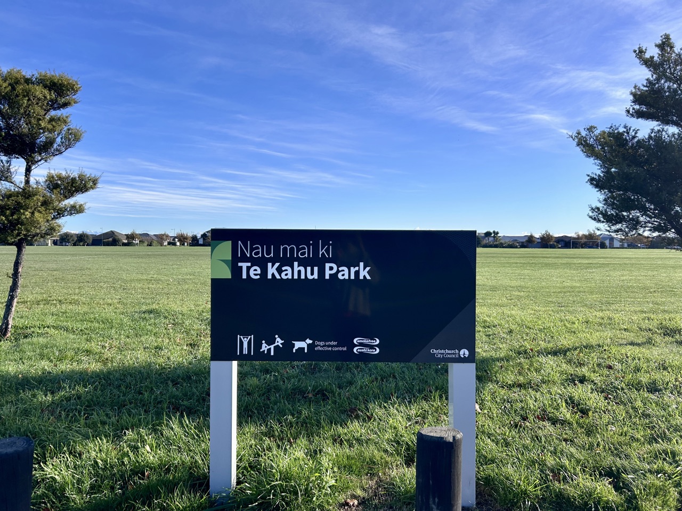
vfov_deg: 53.1
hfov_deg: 67.3
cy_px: 256
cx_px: 341
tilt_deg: -0.4
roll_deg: +0.3
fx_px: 512
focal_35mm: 26
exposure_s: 1/3571
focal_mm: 5.7
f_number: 1.5
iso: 50
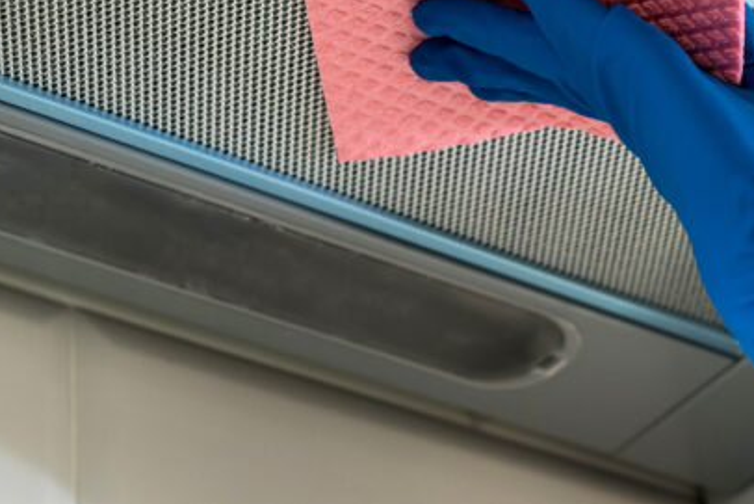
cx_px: 457
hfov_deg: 16.2
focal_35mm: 126
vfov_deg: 10.7
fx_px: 2640
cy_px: -127
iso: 500
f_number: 3.5
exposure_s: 1/160
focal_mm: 50
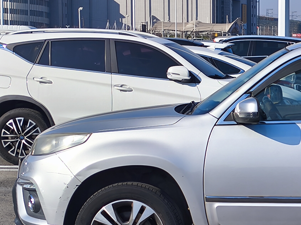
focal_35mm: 102
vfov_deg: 14.4
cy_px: 167
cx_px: 341
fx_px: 887
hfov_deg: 18.4
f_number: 1.6
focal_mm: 5.84
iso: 80
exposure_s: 1/4069
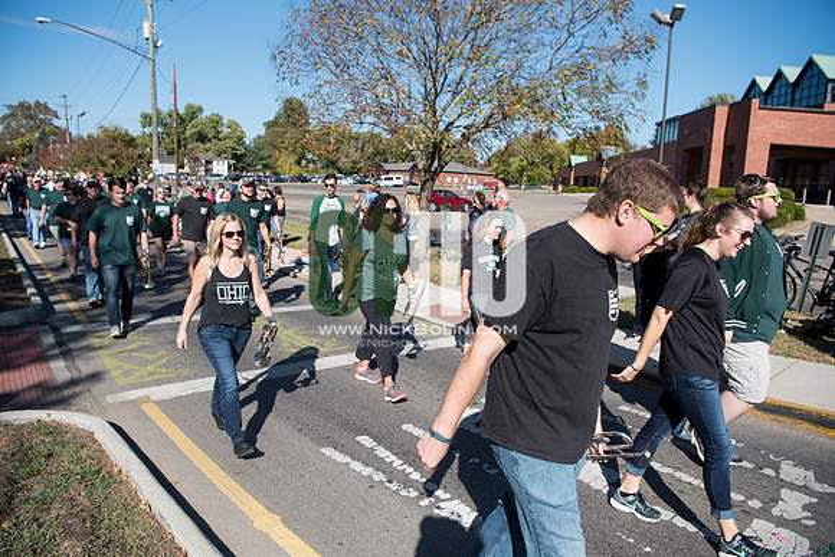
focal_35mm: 24
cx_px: 418
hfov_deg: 73.7
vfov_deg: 53.2
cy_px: 278
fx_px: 557
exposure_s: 1/1600
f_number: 4.5
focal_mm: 24
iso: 250
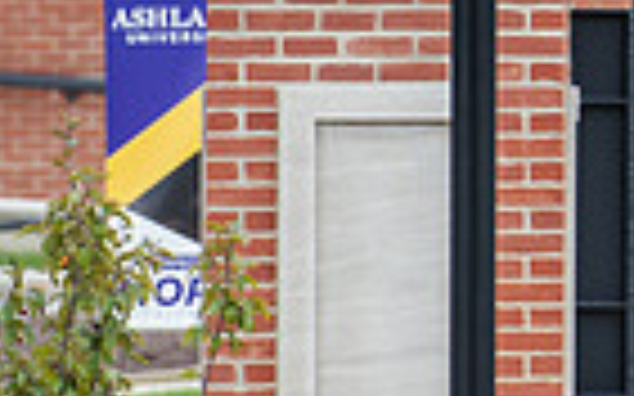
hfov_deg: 1.7
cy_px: -151
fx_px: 21710
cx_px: 1219
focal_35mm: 1257
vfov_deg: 1.0
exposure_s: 1/400
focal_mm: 300
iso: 320
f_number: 5.6
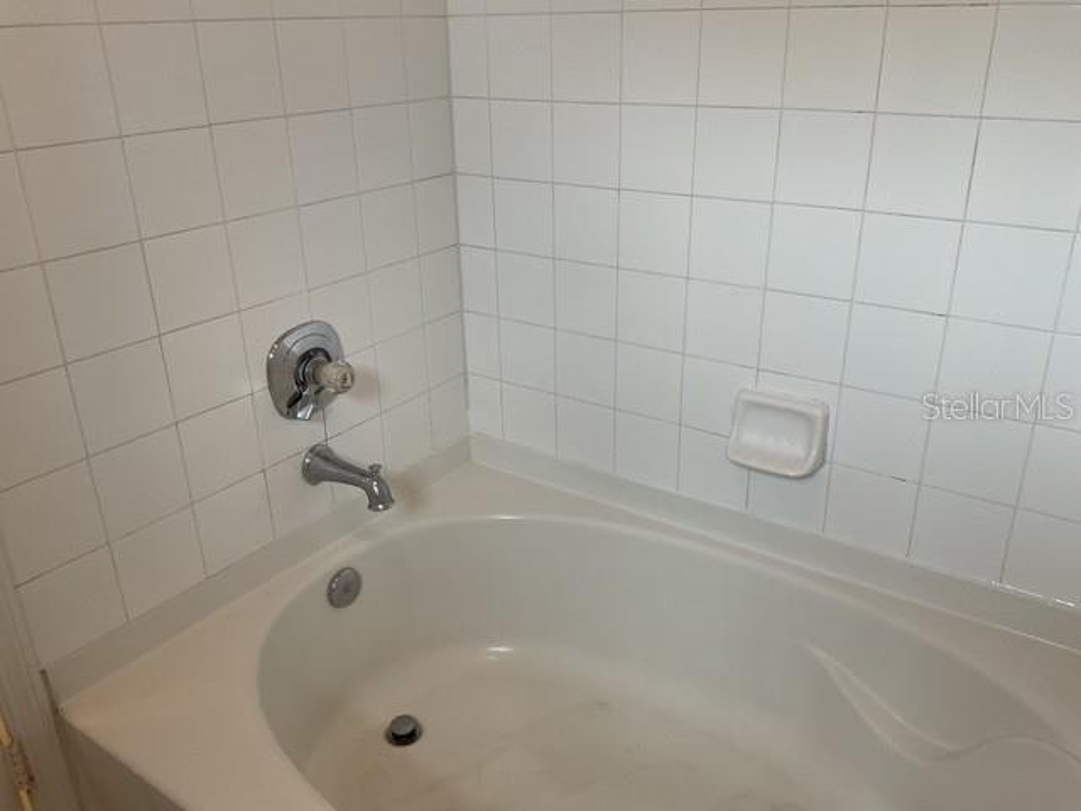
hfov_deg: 61.7
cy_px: 406
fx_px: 906
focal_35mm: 29
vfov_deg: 48.2
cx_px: 540
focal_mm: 3
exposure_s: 1/60
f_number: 1.8
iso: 50
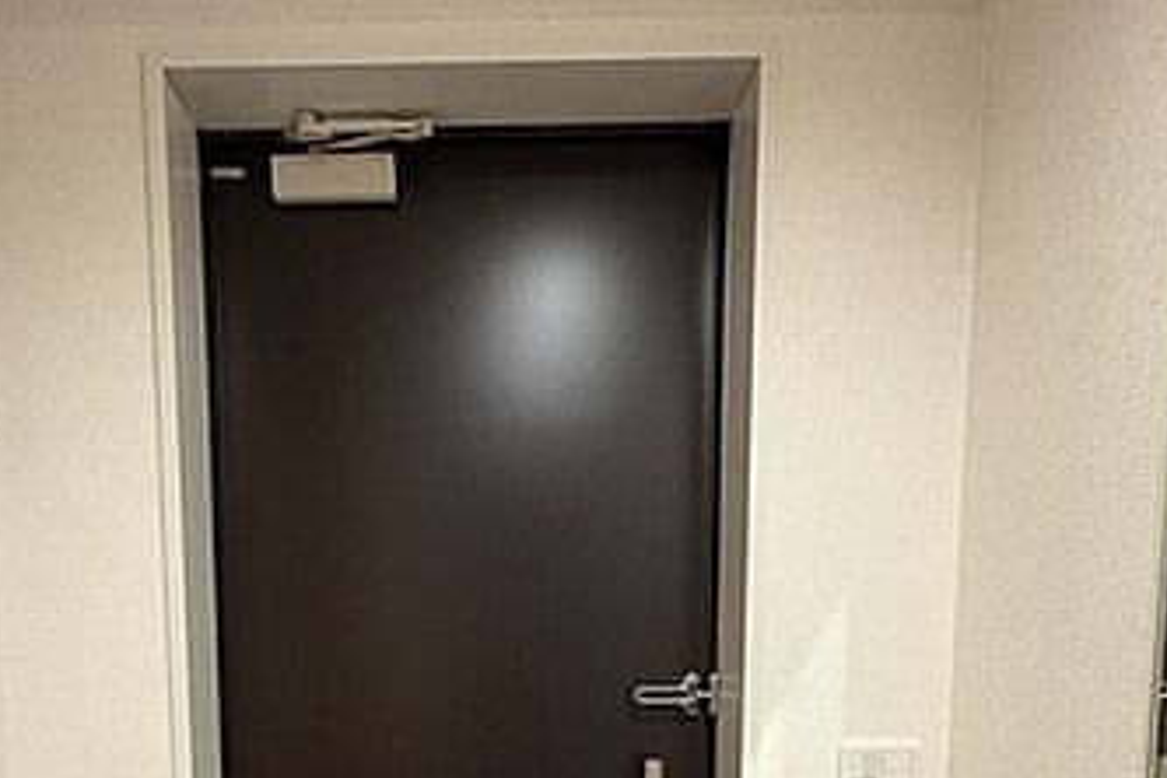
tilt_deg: -6.4
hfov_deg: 65.0
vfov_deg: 41.2
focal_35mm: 28
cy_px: 753
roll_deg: +0.8
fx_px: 908
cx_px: 477
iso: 640
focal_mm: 2.22
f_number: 2.2
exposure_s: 1/60
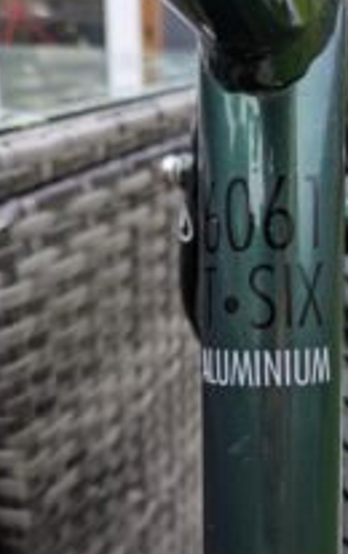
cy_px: 385
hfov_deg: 27.8
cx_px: 246
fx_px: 696
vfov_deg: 42.6
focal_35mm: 46
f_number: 1.89
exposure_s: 1/100
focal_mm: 5.43
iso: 108
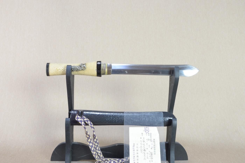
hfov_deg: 62.0
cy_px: 82
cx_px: 122
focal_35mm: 30
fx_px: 204
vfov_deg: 43.5
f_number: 11
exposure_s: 1/1.6
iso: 400
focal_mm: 20
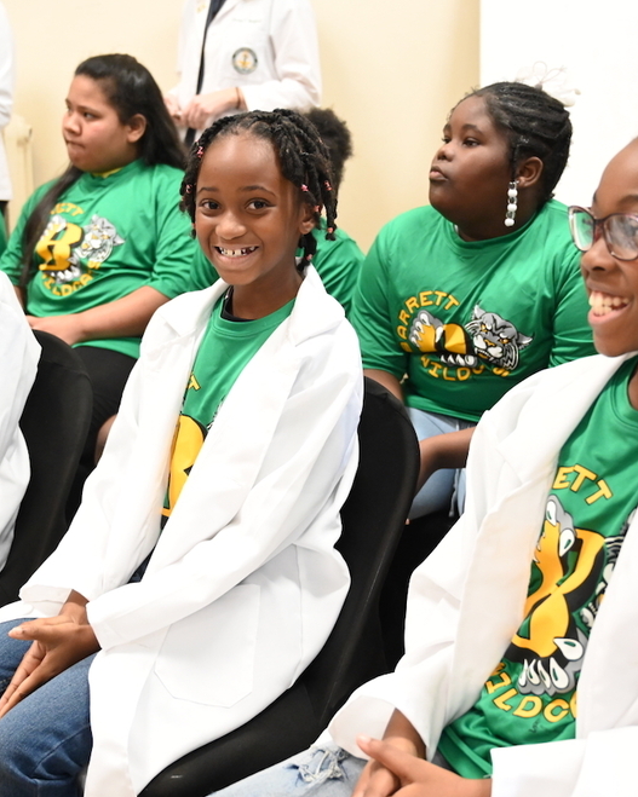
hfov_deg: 31.6
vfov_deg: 39.0
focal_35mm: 48
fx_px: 1126
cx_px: 303
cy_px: 399
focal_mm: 33.5
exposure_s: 1/125
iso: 7200
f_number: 4
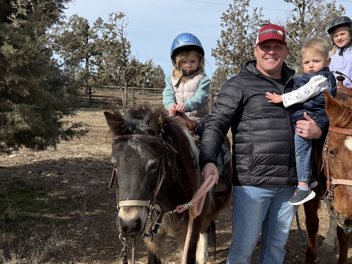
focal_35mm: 40
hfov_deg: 46.4
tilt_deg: -7.7
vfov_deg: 35.9
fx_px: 407
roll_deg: -2.2
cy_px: 156
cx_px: 222
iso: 80
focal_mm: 6.76
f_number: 1.78
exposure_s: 1/3953
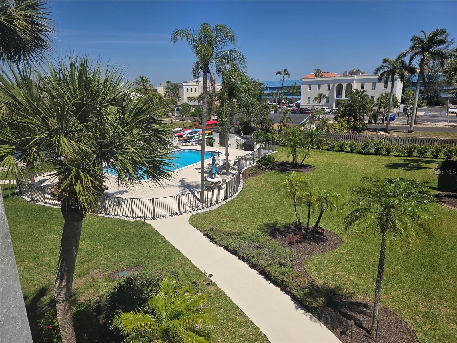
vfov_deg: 58.9
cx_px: 228
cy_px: 172
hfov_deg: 73.9
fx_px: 304
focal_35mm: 23
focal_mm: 6.3
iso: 12
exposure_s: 1/1505
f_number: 1.7
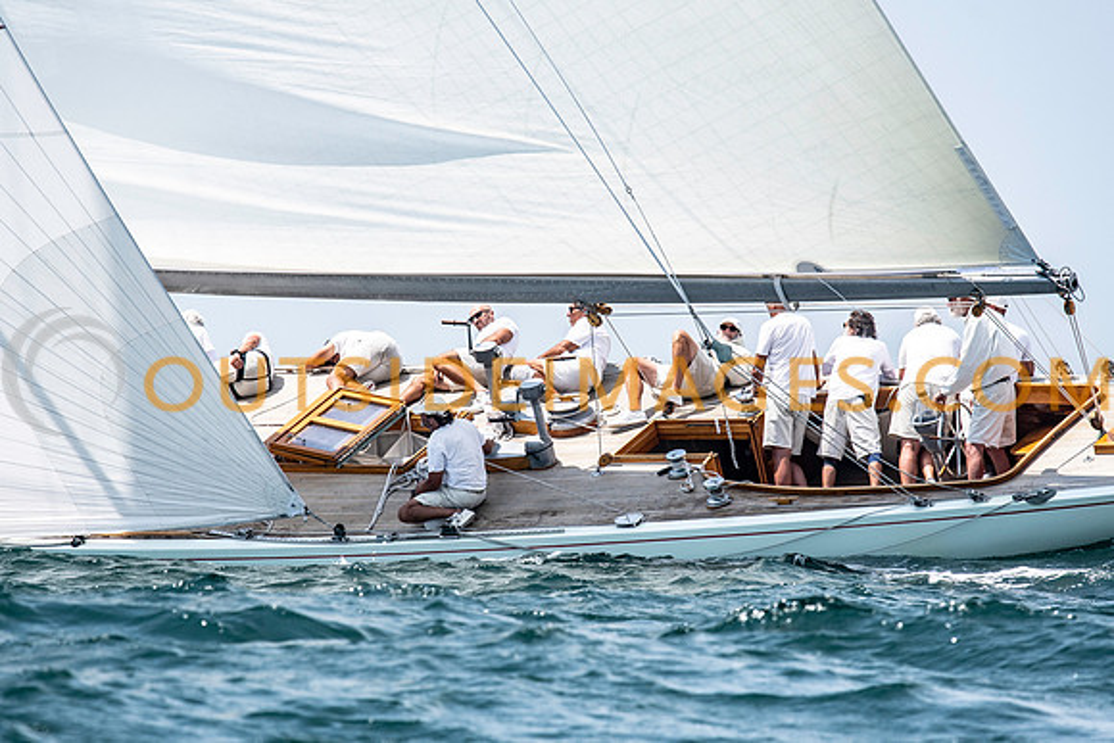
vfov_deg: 3.1
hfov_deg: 4.6
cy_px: 372
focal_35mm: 450
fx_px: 13928
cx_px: 557
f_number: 5.6
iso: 320
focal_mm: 300
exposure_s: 1/2000
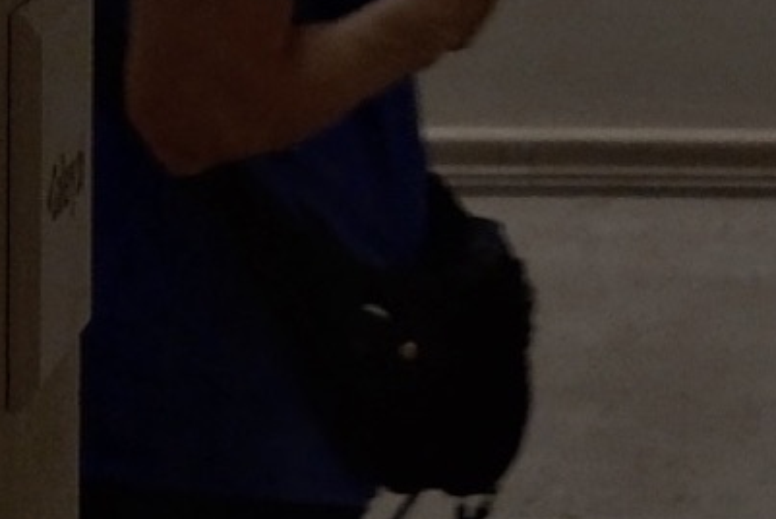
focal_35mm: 157
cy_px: -463
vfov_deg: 8.4
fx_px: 3387
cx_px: 486
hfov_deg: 13.1
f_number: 2.8
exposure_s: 1/75
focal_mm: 23
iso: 800
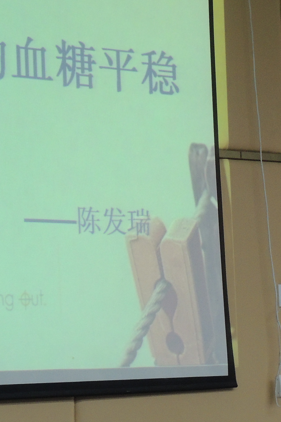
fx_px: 1534
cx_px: 211
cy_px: 322
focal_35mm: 131
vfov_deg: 15.6
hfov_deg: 10.4
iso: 400
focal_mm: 8.9
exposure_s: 1/13
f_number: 3.6
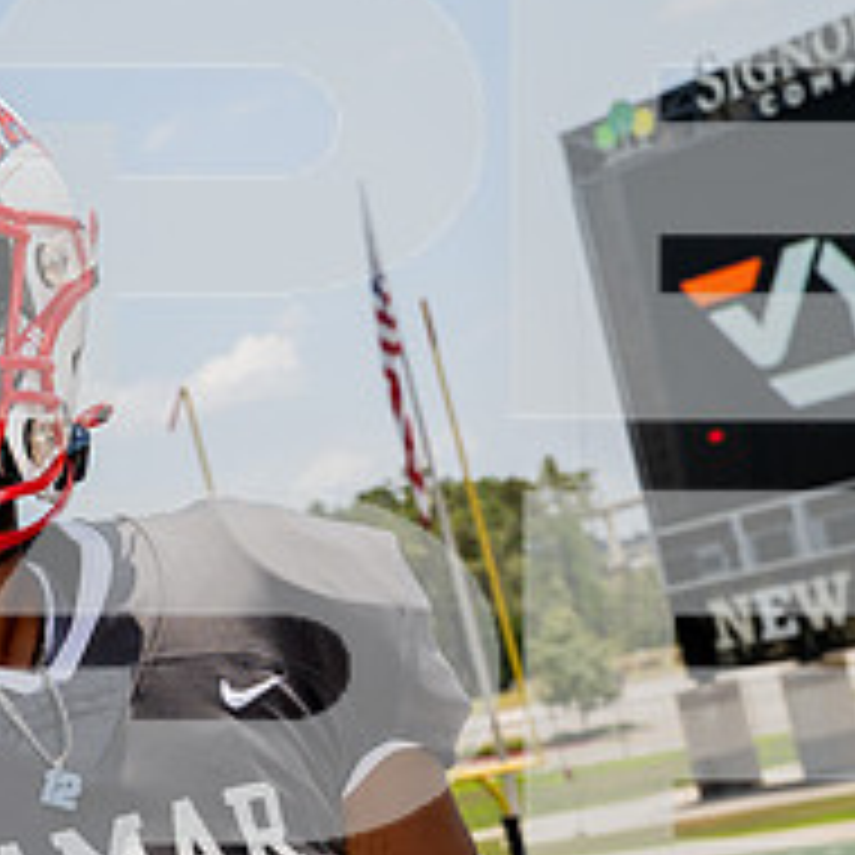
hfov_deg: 14.9
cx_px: -104
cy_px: 731
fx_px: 3186
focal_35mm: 114
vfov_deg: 15.2
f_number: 7.1
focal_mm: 44
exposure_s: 1/250
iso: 100
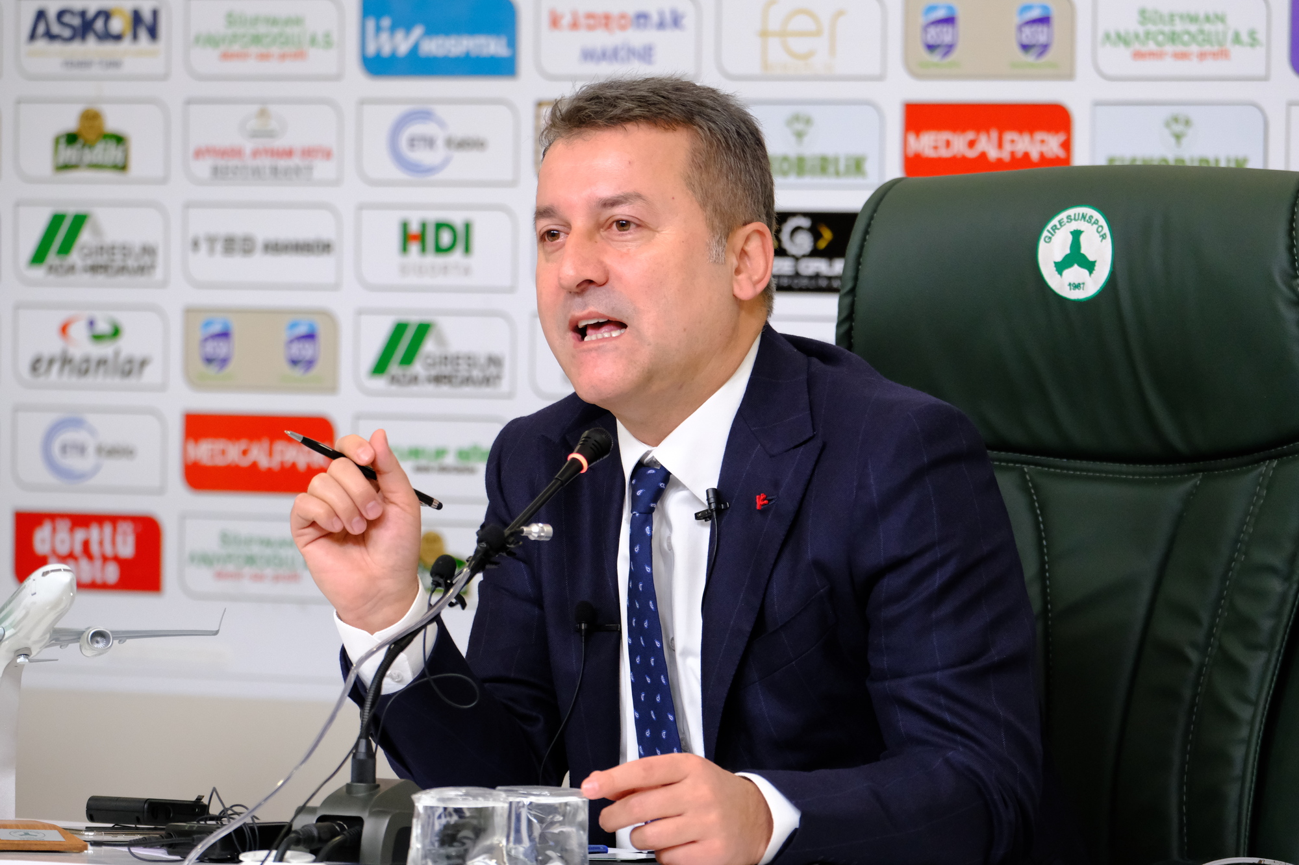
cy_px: 432
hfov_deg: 7.8
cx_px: 650
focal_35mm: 265
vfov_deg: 5.2
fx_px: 9561
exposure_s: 1/250
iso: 3200
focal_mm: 176.7
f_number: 4.8
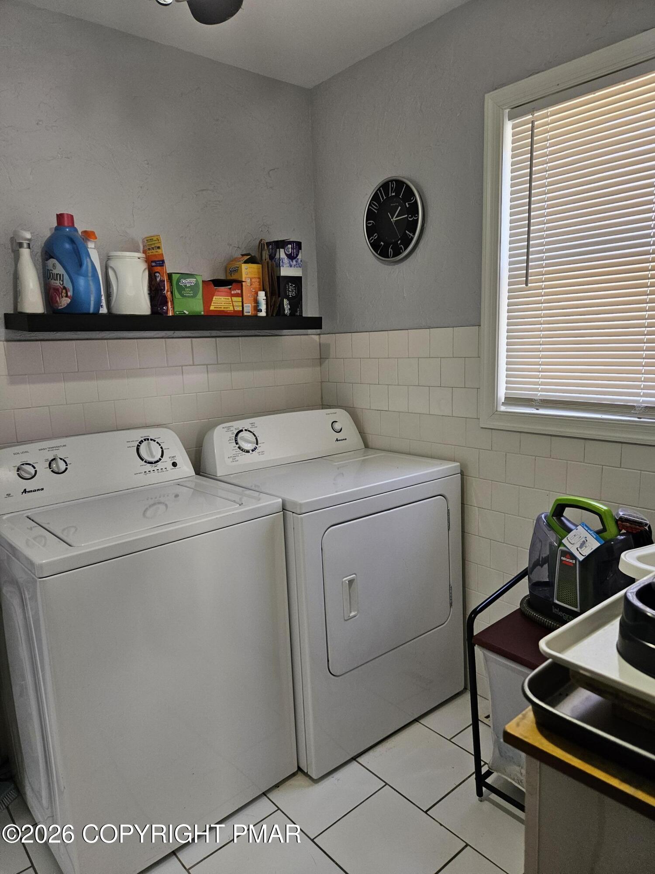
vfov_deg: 73.9
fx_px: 580
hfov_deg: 58.9
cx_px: 328
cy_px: 437
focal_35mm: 23
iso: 250
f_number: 1.8
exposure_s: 1/120
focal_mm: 5.4
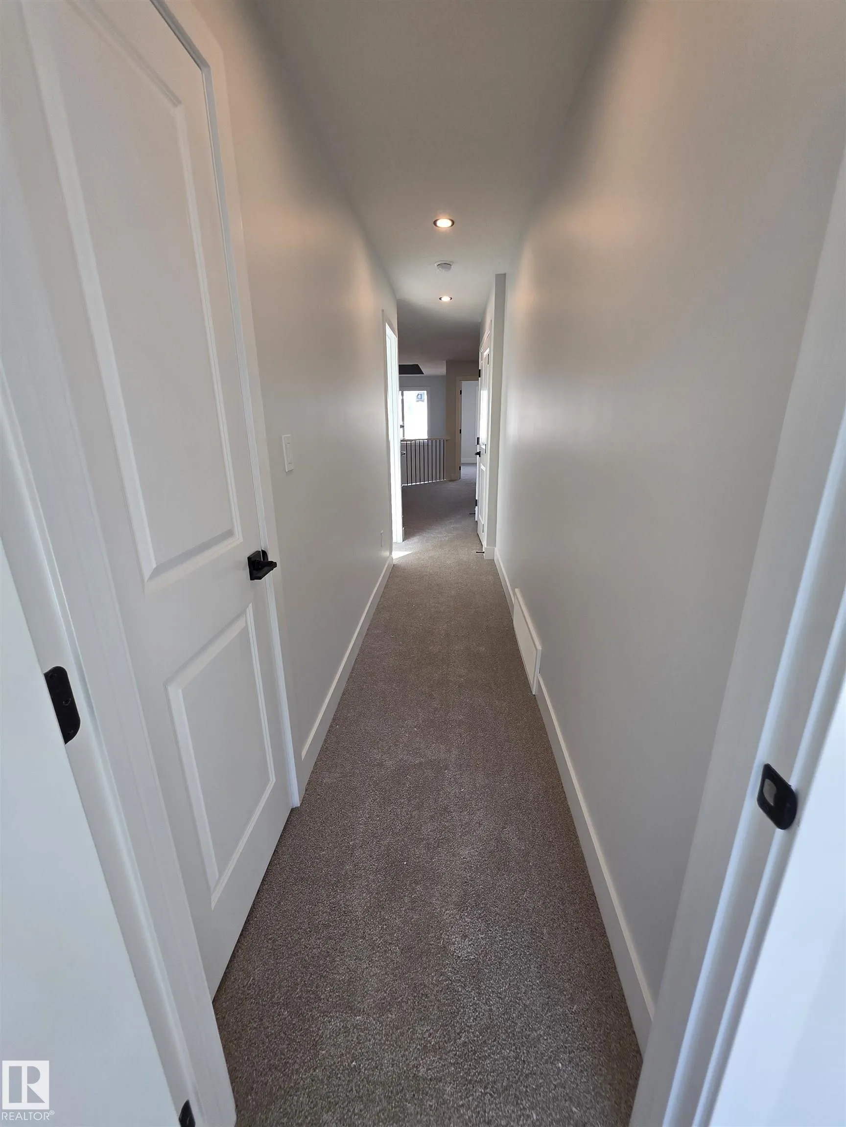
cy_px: 564
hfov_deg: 89.9
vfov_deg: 106.2
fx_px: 424
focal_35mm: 13
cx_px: 423
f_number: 1.9
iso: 80
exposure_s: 1/120
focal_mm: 2.2
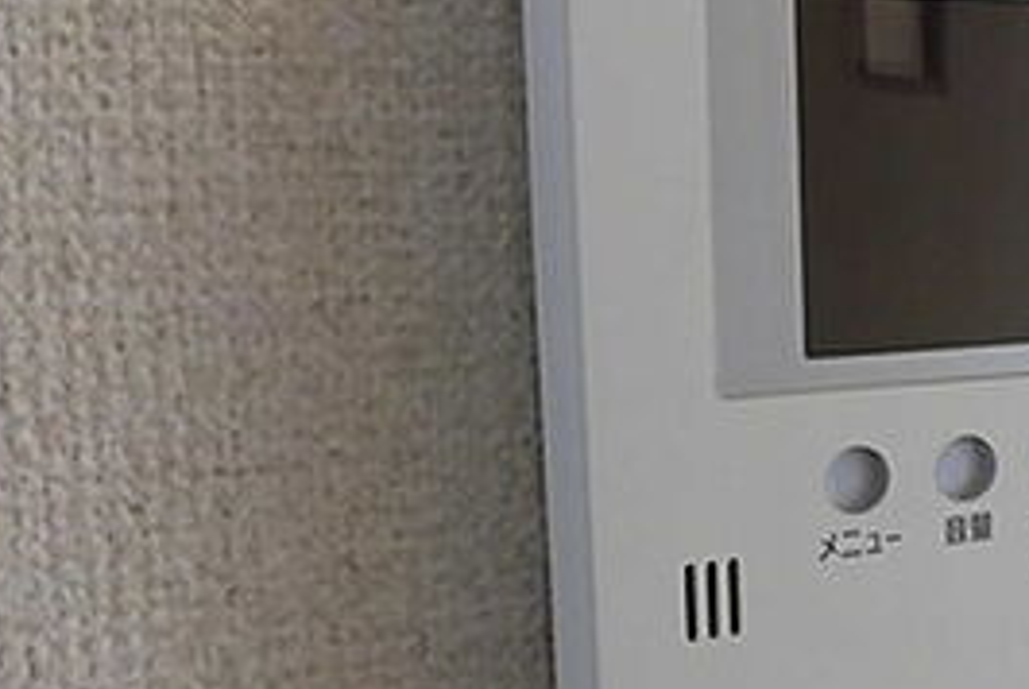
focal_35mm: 60
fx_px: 1717
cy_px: 430
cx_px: 994
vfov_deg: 22.6
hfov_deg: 31.2
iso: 200
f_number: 3.1
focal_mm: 4.3
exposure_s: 1/50
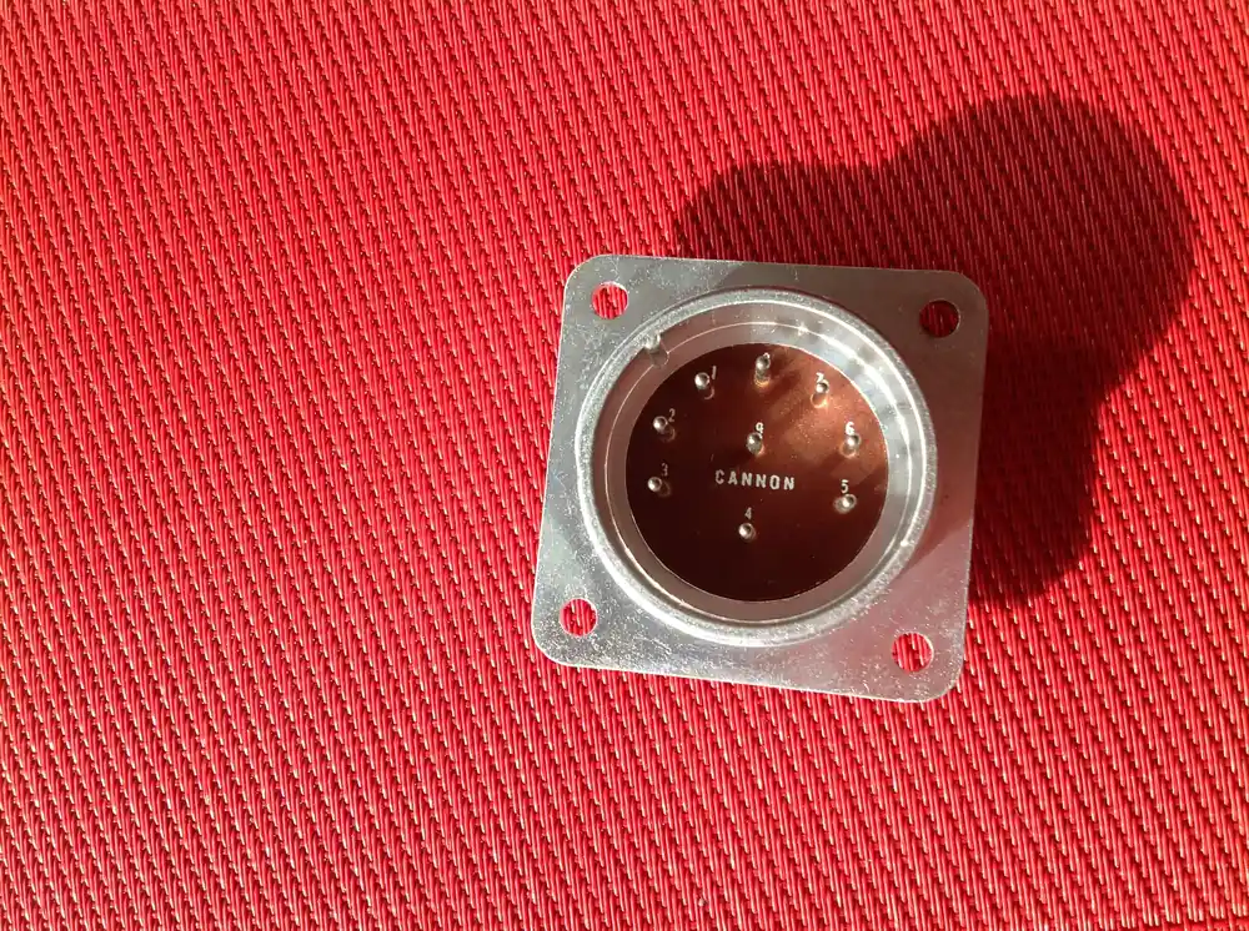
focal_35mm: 35
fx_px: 1260
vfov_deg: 40.6
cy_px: 466
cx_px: 624
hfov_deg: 52.7
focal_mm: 4.28
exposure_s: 1/134
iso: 50
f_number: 2.4
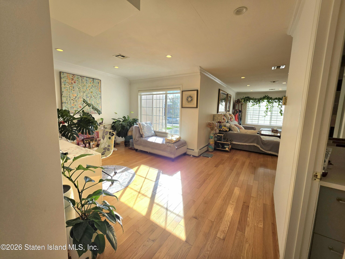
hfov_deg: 106.2
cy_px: 130
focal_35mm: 13
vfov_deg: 89.9
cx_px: 172
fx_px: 130
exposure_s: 1/556
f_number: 1.9
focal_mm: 2.2
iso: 40
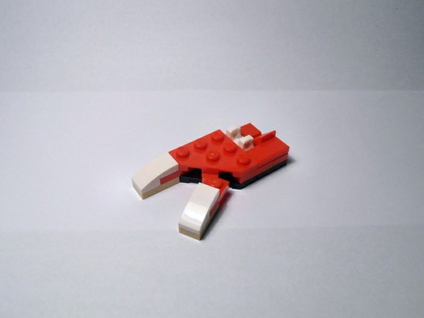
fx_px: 453
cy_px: 159
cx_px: 212
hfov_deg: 50.1
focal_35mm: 37
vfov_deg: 38.7
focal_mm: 6.61
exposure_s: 1/100
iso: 80
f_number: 3.9
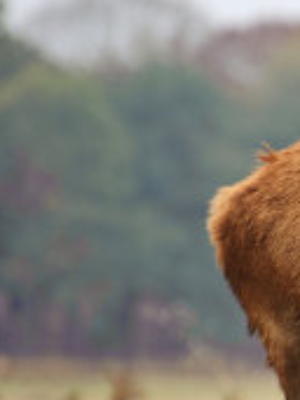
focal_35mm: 825
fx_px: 9545
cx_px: 668
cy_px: 181
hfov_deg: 1.8
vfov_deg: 2.4
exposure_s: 1/125
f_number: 5.6
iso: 500
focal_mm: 240
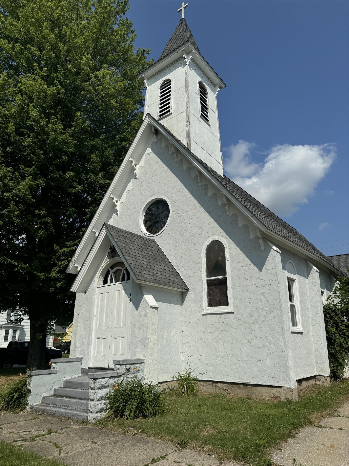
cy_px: 233
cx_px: 174
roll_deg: +0.4
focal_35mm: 24
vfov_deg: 71.6
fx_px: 323
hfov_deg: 56.8
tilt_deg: +18.7
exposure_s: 1/12346
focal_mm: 6.76
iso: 100
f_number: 1.78
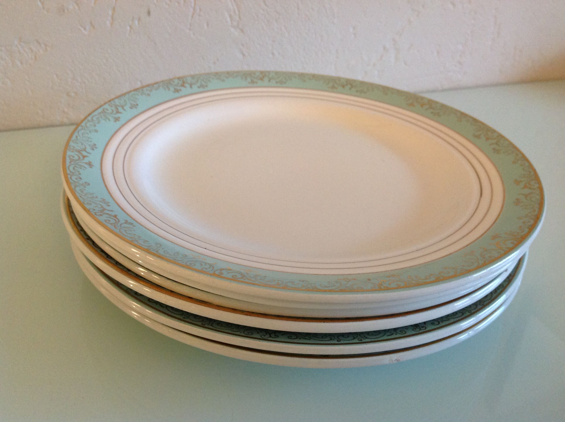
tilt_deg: -30.6
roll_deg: -4.3
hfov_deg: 52.7
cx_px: 282
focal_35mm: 35
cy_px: 211
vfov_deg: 40.6
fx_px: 570
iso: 200
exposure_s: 1/17
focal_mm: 4.28
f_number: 2.4
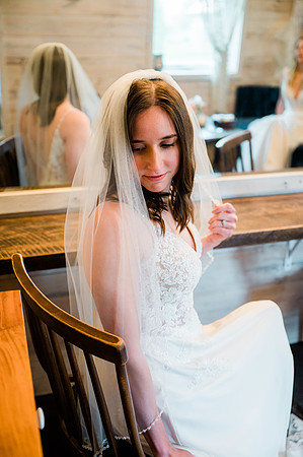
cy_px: 228
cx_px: 152
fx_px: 493
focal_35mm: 39
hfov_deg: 34.1
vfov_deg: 49.6
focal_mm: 39
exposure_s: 1/200
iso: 640
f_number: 2.8
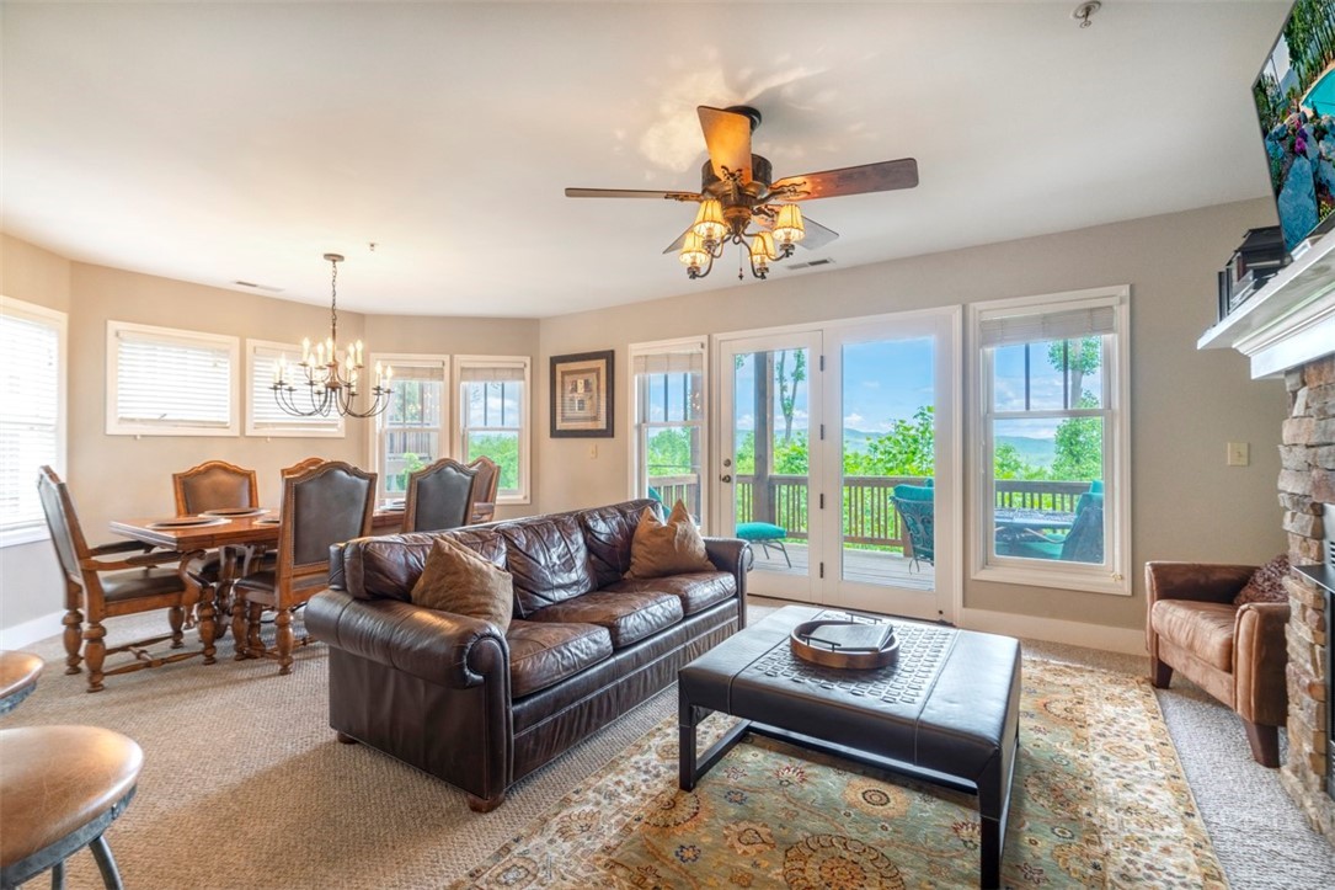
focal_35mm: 16
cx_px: 668
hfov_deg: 96.7
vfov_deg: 73.7
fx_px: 593
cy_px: 445
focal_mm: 16
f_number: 6.3
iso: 100
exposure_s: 1/500
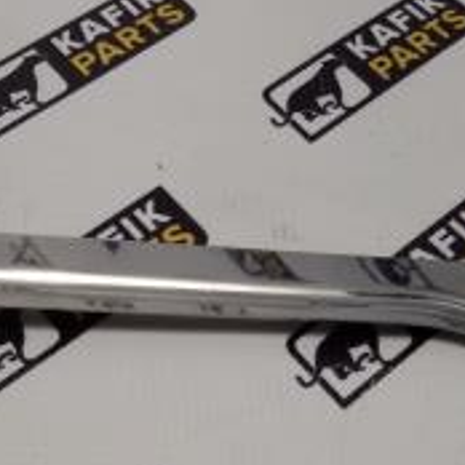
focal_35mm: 85
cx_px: 192
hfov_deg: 20.4
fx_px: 1292
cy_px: 536
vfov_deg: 19.4
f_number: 2.4
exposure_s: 1/100
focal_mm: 2.93
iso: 80
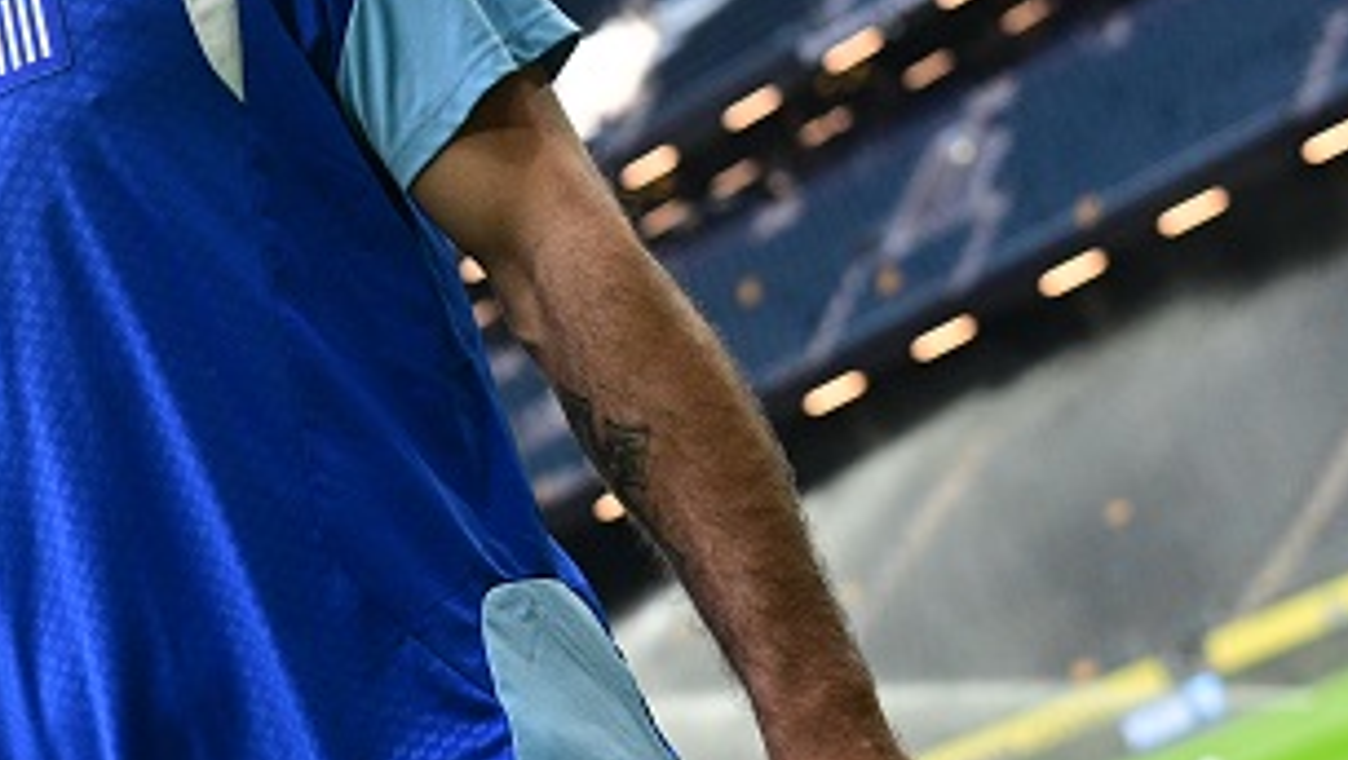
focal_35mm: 120
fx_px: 4292
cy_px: 274
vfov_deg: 10.1
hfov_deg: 17.4
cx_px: -13
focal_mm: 35
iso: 640
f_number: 2.8
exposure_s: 1/1000
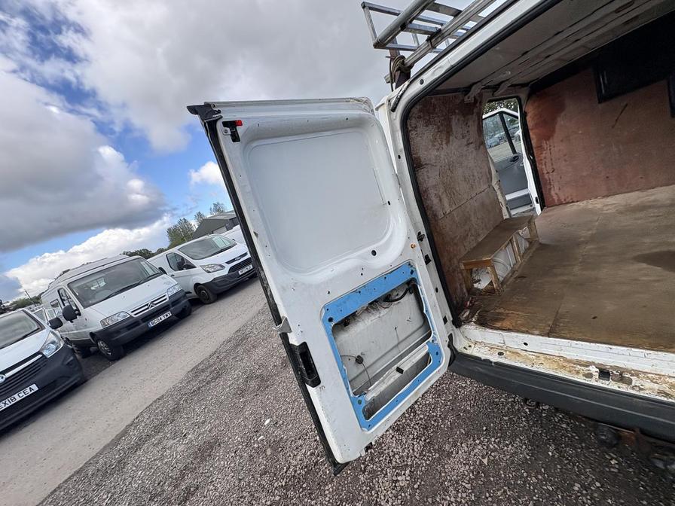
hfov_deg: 102.1
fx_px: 273
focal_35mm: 14
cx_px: 338
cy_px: 253
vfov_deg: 85.7
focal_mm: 2.22
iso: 40
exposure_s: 1/249
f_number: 2.2
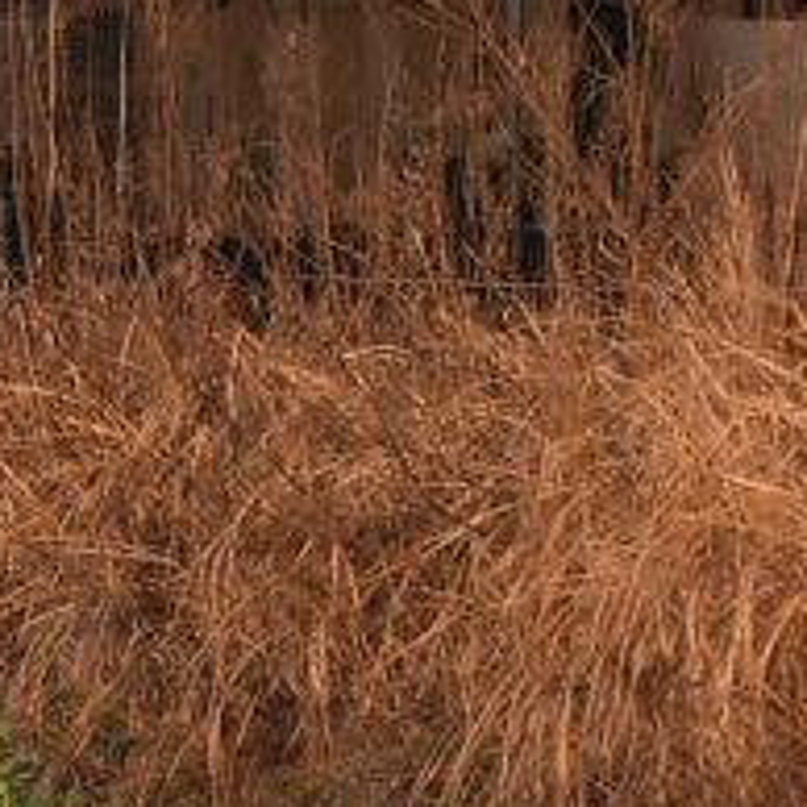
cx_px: -582
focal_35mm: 886
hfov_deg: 2.0
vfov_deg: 2.0
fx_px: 23364
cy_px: -819
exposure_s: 1/1000
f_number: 4.5
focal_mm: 105
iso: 400
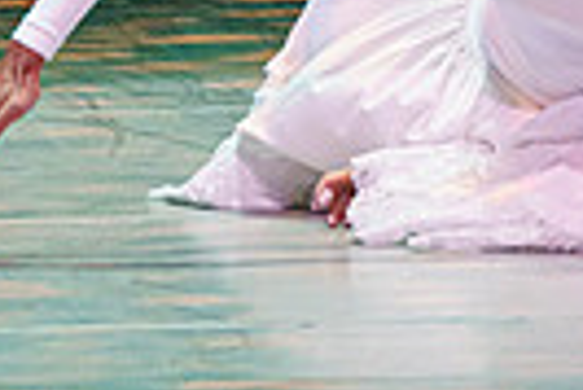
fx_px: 34175
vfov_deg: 0.7
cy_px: -578
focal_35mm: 2108
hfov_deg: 1.0
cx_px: 489
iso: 5000
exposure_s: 1/400
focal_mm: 361
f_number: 6.3
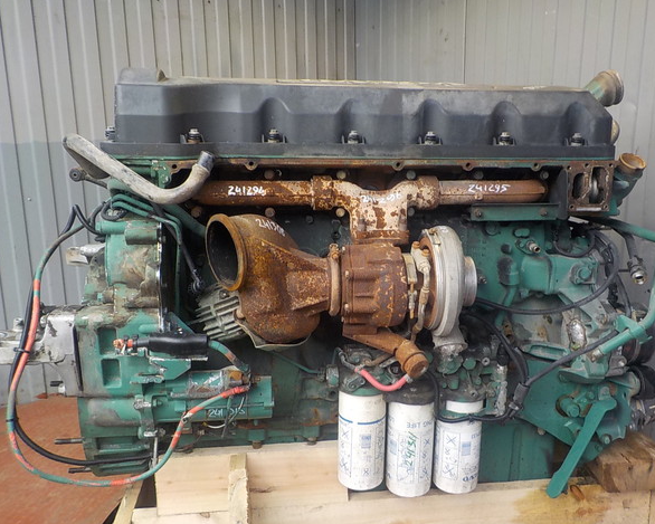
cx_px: 353
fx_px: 620
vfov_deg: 45.8
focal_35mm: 32
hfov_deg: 55.6
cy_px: 266
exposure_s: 1/40
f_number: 3.3
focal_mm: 4.1
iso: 125
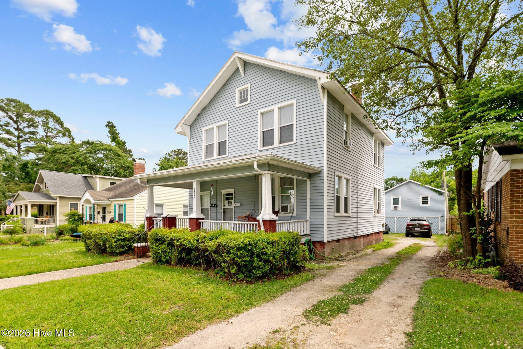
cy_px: 174
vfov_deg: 70.4
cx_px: 262
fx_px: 247
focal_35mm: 17
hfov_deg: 93.3
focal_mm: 17
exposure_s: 1/400
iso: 400
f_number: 9
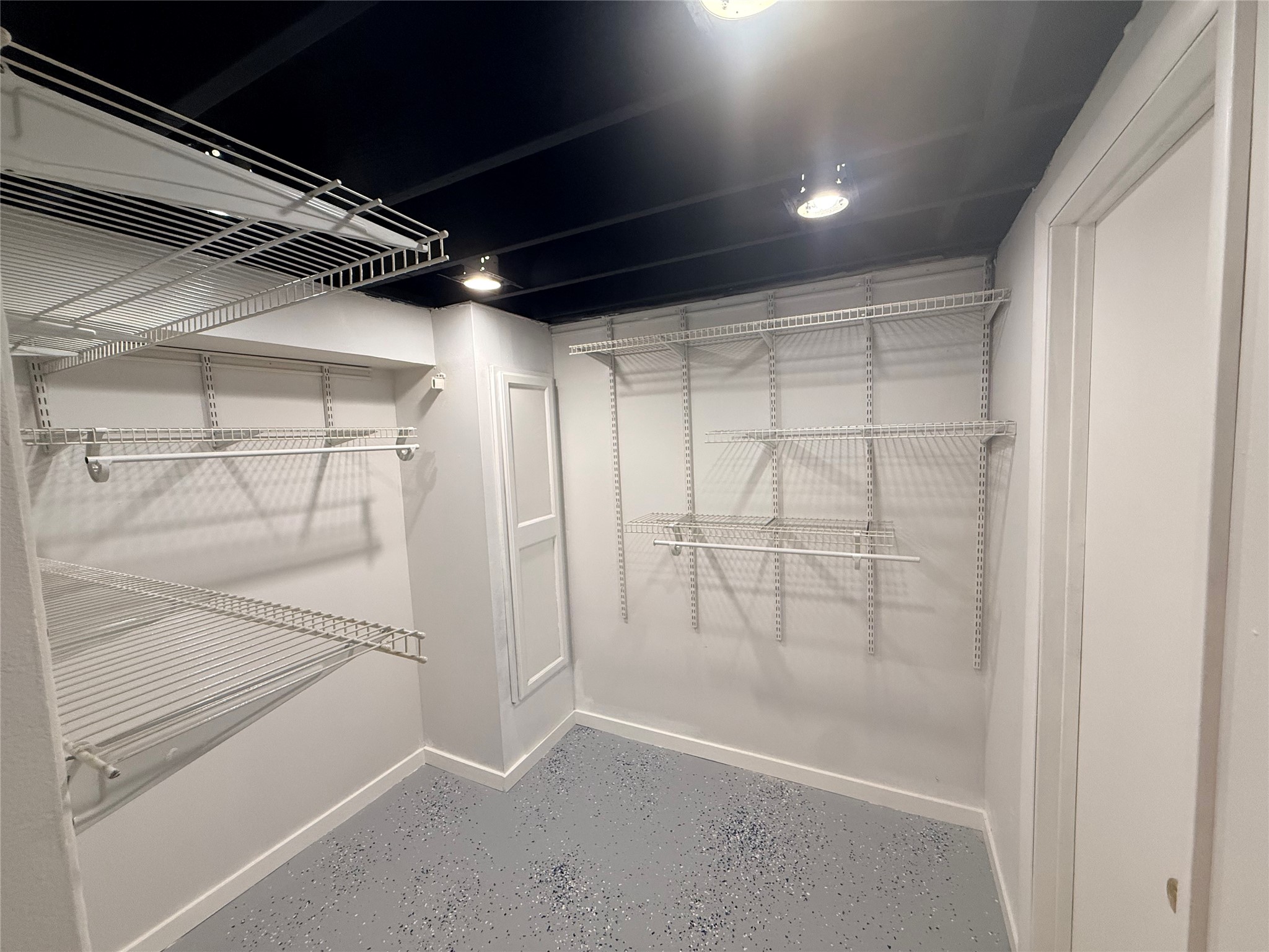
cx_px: 634
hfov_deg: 102.1
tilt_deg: -4.0
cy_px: 476
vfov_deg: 85.7
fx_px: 513
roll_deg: +2.9
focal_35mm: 14
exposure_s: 1/120
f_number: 2.2
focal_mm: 2.22
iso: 250
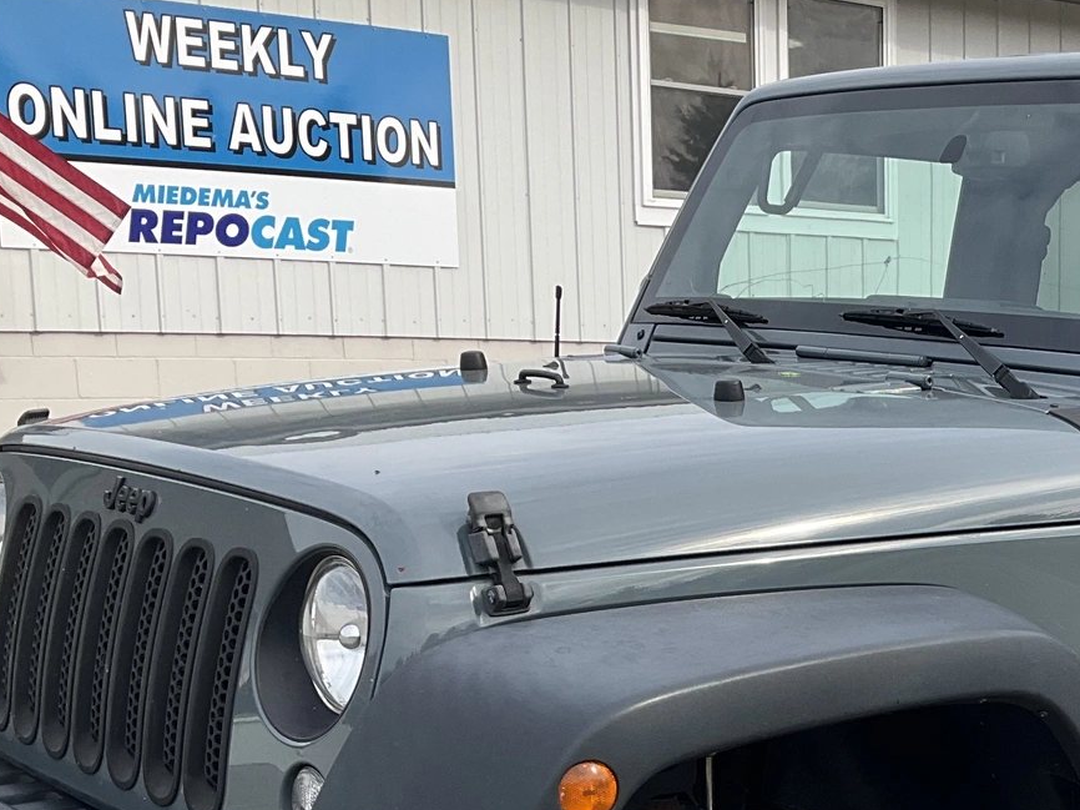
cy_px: 781
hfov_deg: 27.8
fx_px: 2090
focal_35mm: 67
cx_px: 990
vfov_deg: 21.3
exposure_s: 1/739
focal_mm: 3
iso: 25
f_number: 1.8
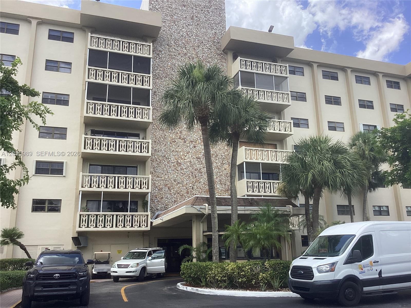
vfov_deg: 45.4
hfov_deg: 58.4
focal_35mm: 31
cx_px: 206
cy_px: 154
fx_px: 368
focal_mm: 3.3
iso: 25
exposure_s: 1/631
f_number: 2.4
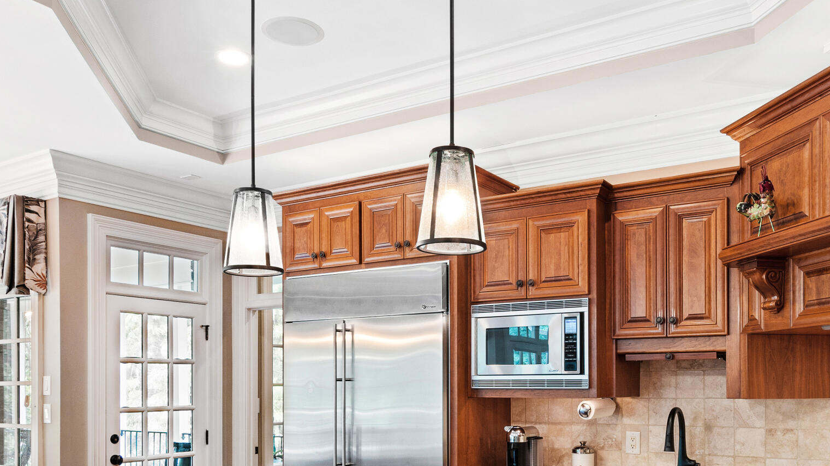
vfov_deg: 36.3
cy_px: 381
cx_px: 509
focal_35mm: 31
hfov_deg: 61.9
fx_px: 682
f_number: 8
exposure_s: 1
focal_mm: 10
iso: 100
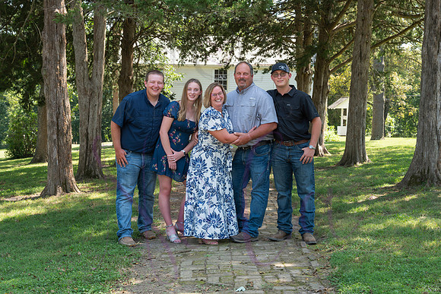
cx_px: 220
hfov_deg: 39.6
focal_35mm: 50
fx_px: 613
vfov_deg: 27.0
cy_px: 147
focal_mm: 50
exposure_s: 1/200
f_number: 8
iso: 800
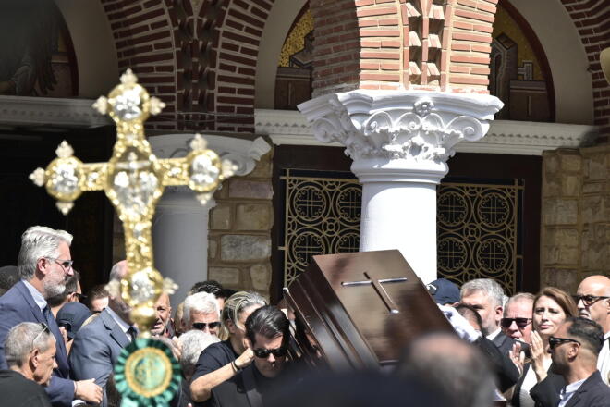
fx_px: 5083
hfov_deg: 6.9
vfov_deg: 4.6
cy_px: 204
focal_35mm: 300
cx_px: 305
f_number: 8
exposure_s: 1/640
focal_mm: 200
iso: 320
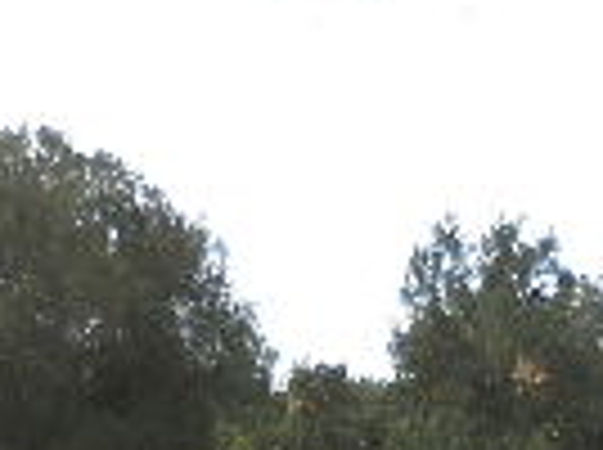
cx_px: 423
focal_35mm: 146
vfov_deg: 9.3
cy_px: 997
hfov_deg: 13.5
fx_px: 2539
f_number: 3.3
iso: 125
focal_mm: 4.5
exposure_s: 1/200
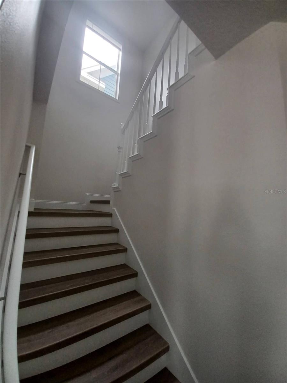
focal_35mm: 13
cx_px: 144
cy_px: 192
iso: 80
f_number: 2.2
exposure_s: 1/60
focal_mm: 1.42
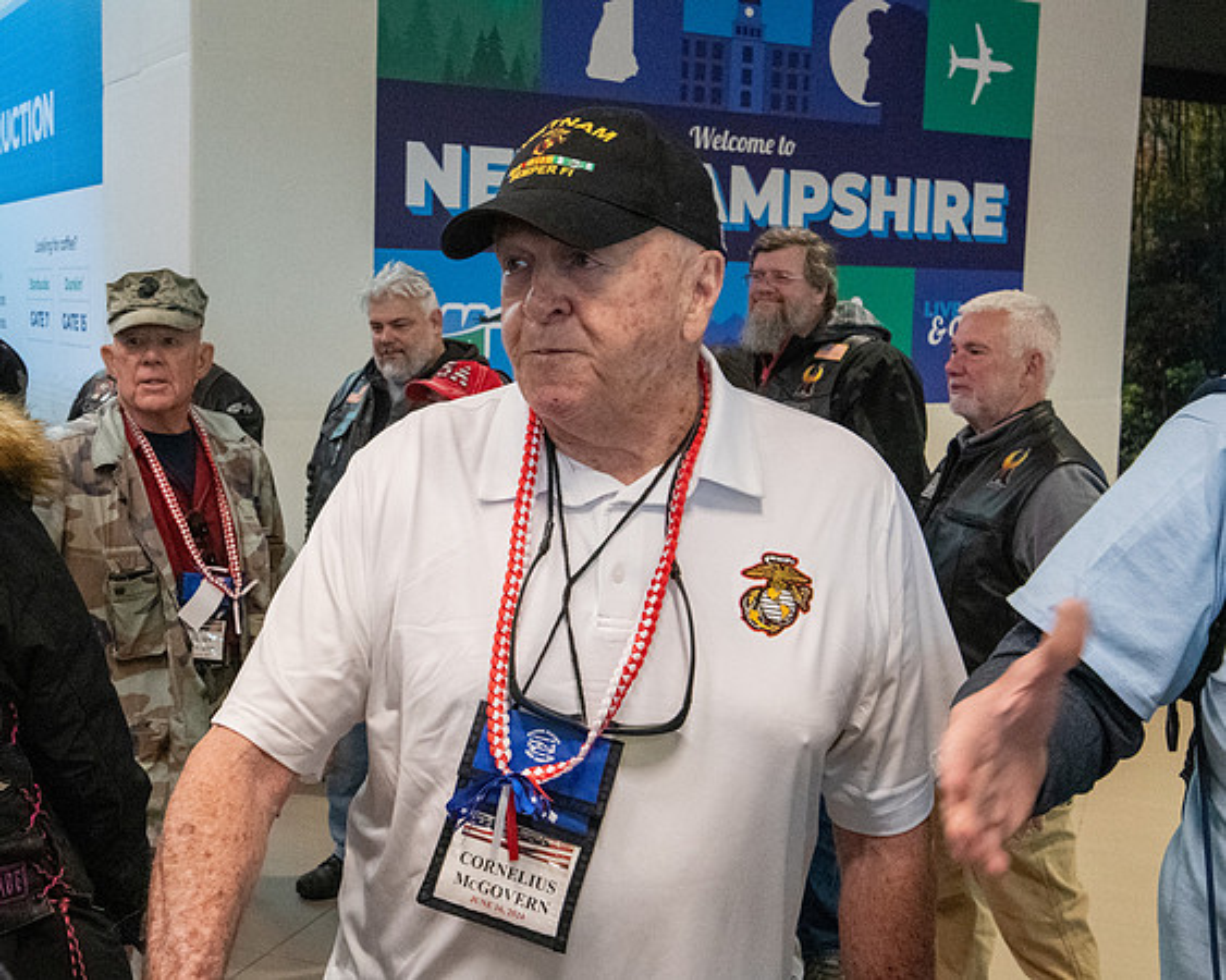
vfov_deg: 33.5
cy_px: 477
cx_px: 448
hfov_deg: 41.0
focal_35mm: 45
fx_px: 1627
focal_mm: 26
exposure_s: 1/125
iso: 8000
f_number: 7.1
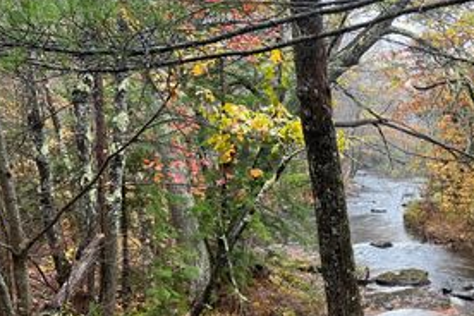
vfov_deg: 27.2
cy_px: 231
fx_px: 645
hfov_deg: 38.8
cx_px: 381
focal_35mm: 49
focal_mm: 5.7
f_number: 1.5
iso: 100
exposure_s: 1/121
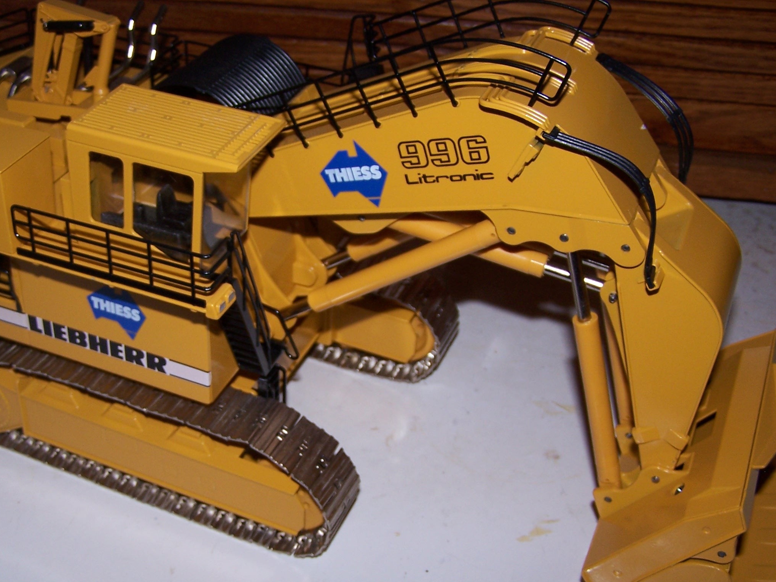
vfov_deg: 30.2
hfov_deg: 39.5
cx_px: 327
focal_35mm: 48
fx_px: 1076
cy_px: 349
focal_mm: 6.3
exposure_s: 1/60
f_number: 2.8
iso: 80
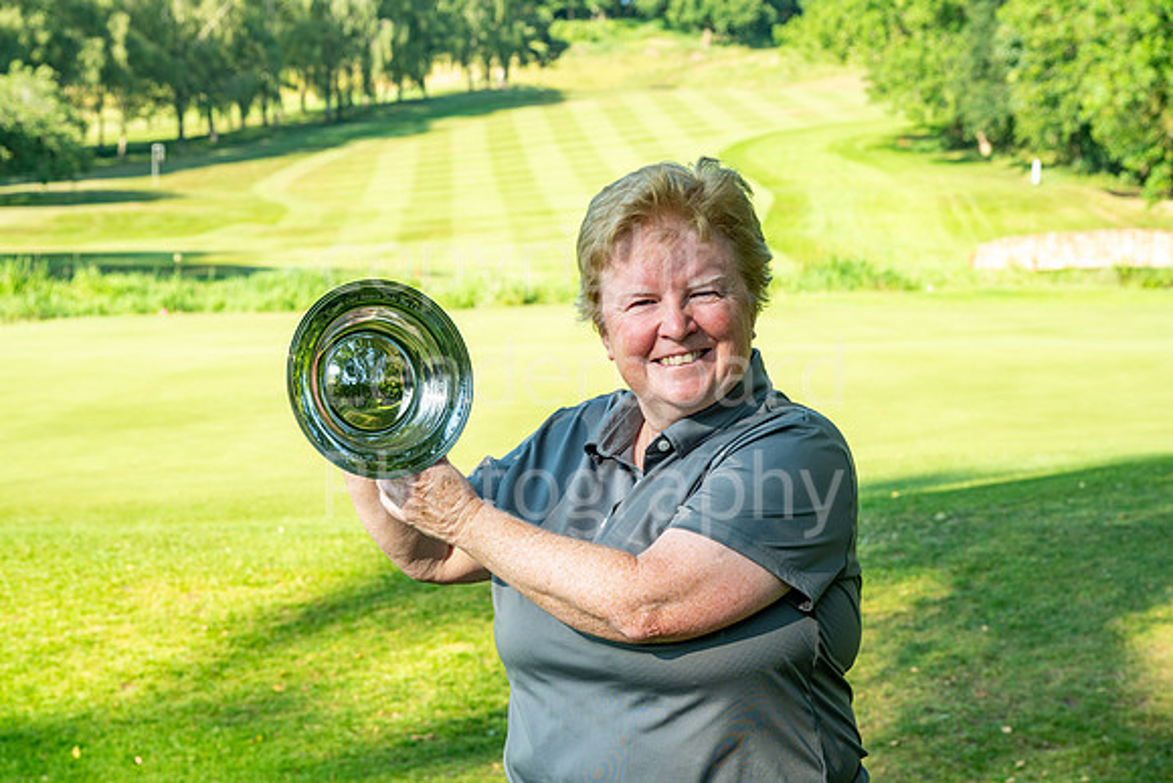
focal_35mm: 73
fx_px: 2379
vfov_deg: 18.7
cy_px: 392
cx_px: 586
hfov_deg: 27.7
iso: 200
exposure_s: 1/200
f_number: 9
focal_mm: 73
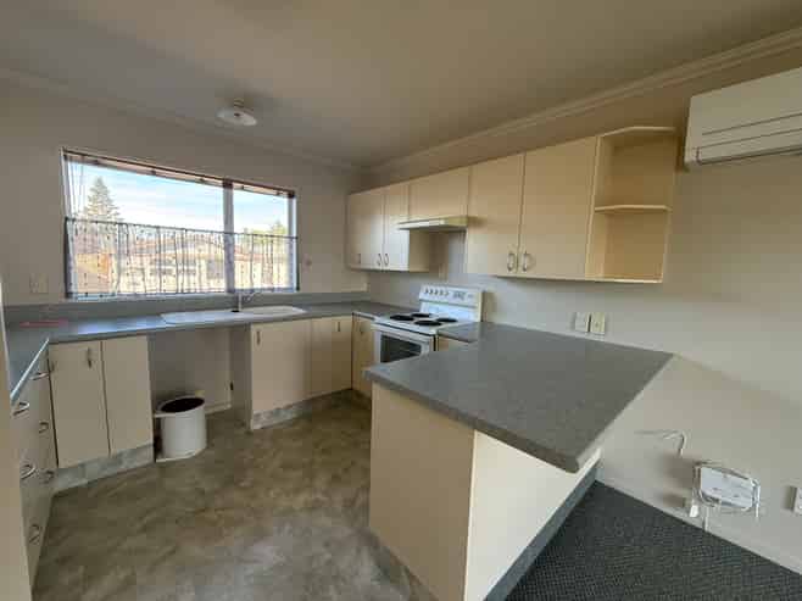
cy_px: 300
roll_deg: -1.6
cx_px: 401
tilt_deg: -5.8
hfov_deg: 102.1
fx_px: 324
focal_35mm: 14
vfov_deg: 85.6
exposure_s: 1/99
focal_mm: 2.22
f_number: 2.2
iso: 125
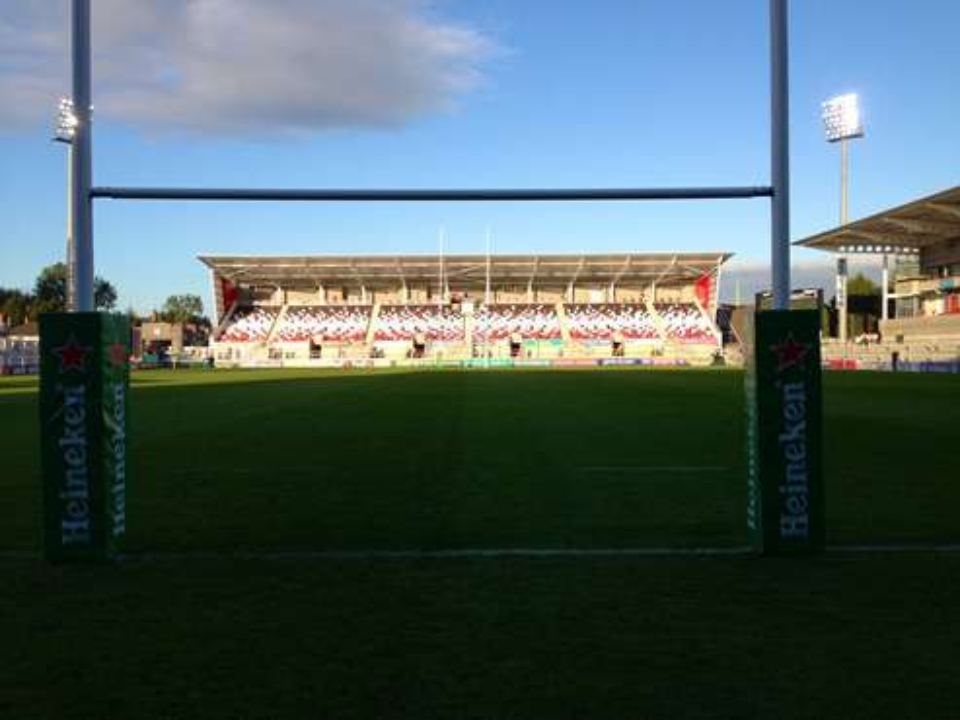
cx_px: 480
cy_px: 360
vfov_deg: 43.0
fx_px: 915
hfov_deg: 55.3
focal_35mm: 33
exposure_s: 1/763
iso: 50
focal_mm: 4.13
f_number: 2.4
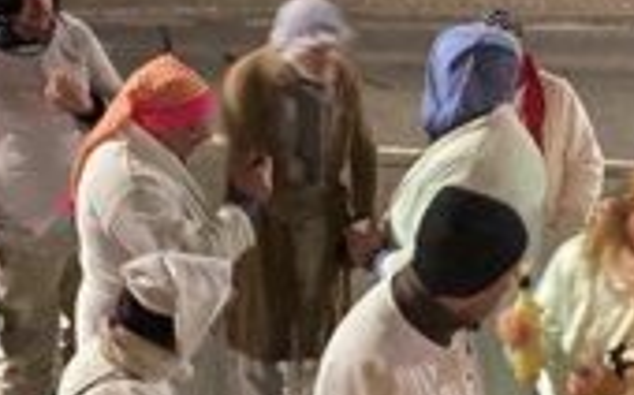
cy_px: 268
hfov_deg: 30.7
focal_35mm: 65
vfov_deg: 19.9
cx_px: 515
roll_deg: -4.7
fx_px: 1122
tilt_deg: -25.0
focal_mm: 4.25
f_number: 1.8
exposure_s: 1/8
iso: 1250
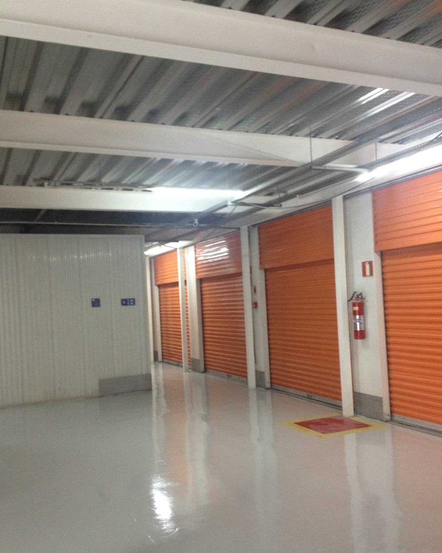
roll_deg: +3.4
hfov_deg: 40.1
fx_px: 605
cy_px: 296
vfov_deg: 49.0
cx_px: 223
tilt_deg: +1.6
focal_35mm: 37
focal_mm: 4.28
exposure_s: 1/20
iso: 160
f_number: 2.4
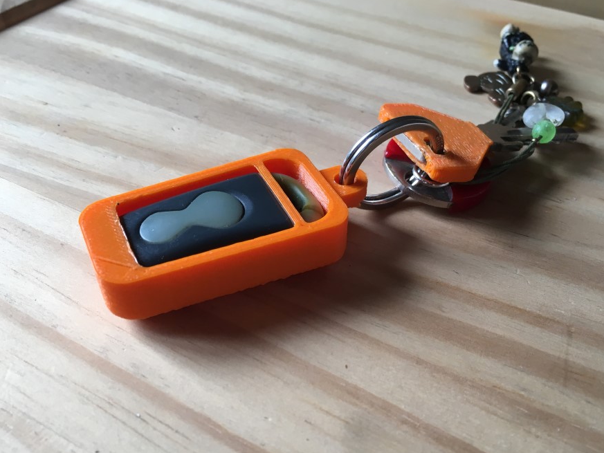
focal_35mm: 34
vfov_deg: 41.8
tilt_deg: -41.8
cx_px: 331
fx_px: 593
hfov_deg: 53.9
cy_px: 250
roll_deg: -2.8
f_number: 2.2
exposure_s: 1/33
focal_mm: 4.15
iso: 25
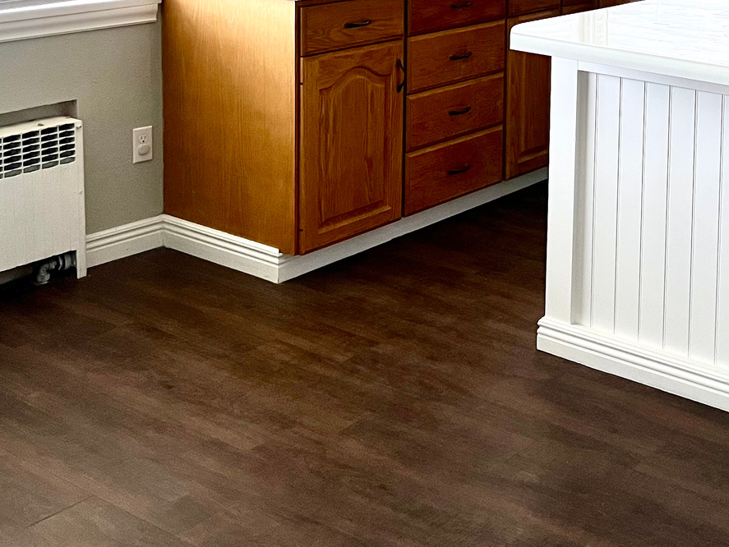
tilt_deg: -7.0
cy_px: -46
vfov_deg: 23.1
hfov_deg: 31.1
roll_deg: -1.1
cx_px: 612
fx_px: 1264
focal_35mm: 60
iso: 200
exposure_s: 1/60
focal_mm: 5.7
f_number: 1.5
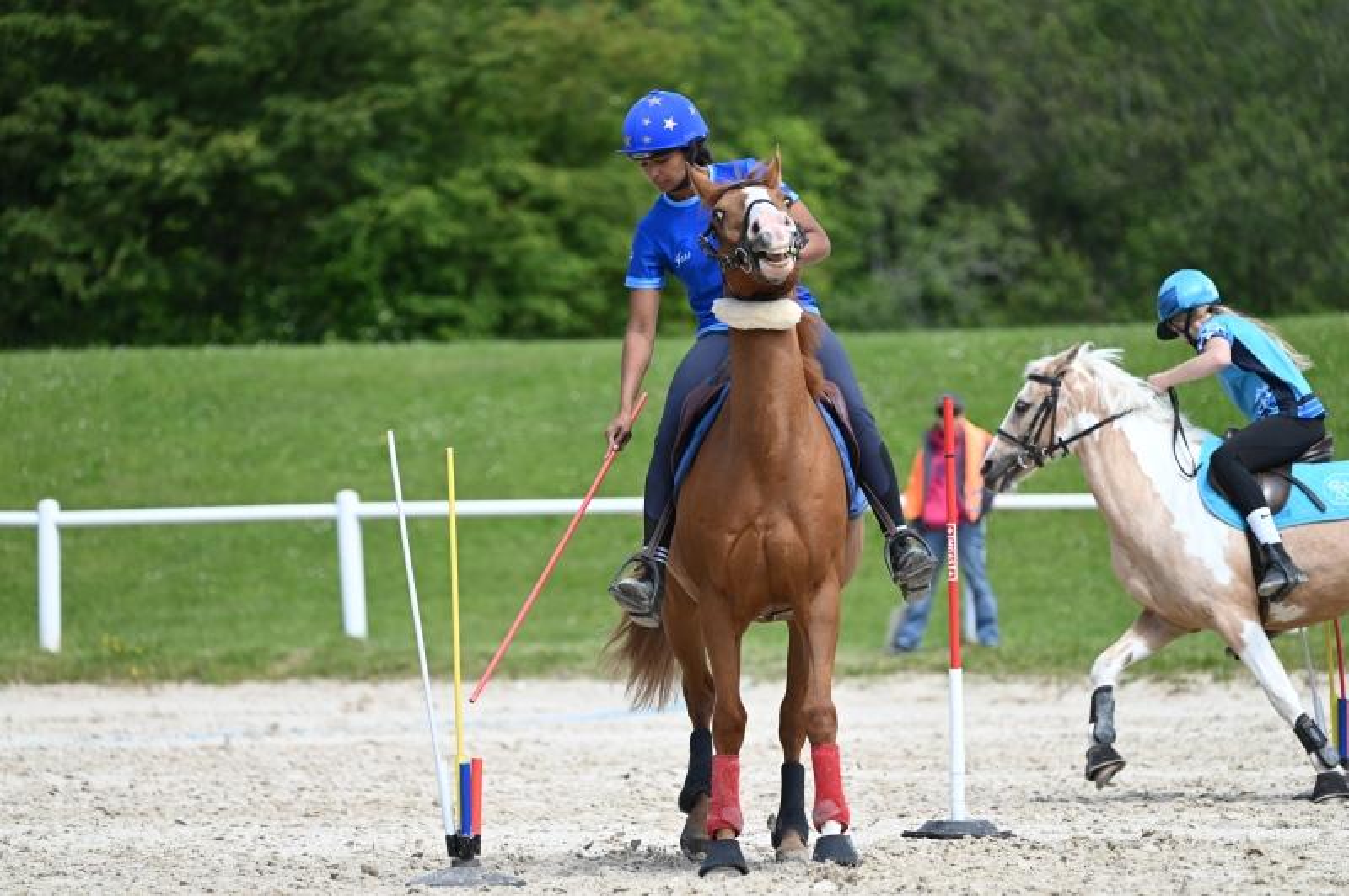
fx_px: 9735
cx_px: 674
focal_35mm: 260
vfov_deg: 5.3
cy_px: 448
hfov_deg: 7.9
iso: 400
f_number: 5.6
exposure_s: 1/1250
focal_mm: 260
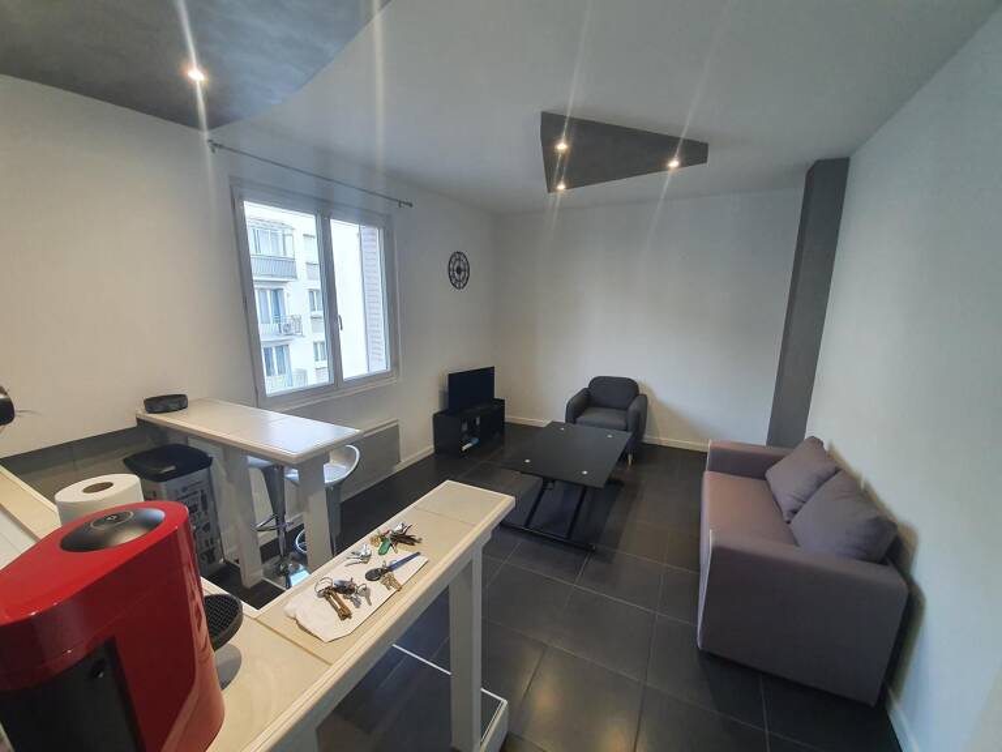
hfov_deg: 106.2
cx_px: 501
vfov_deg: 89.9
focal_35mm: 13
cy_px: 376
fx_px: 376
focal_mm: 1.8
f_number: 2.2
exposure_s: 1/50
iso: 160
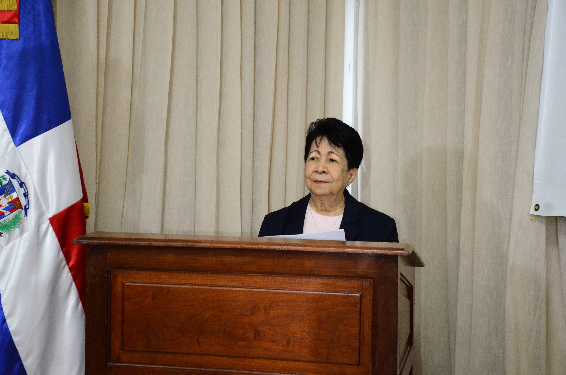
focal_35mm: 72
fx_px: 1130
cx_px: 283
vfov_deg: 18.8
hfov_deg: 28.1
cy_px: 188
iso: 4000
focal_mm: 48
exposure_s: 1/100
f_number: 5.6
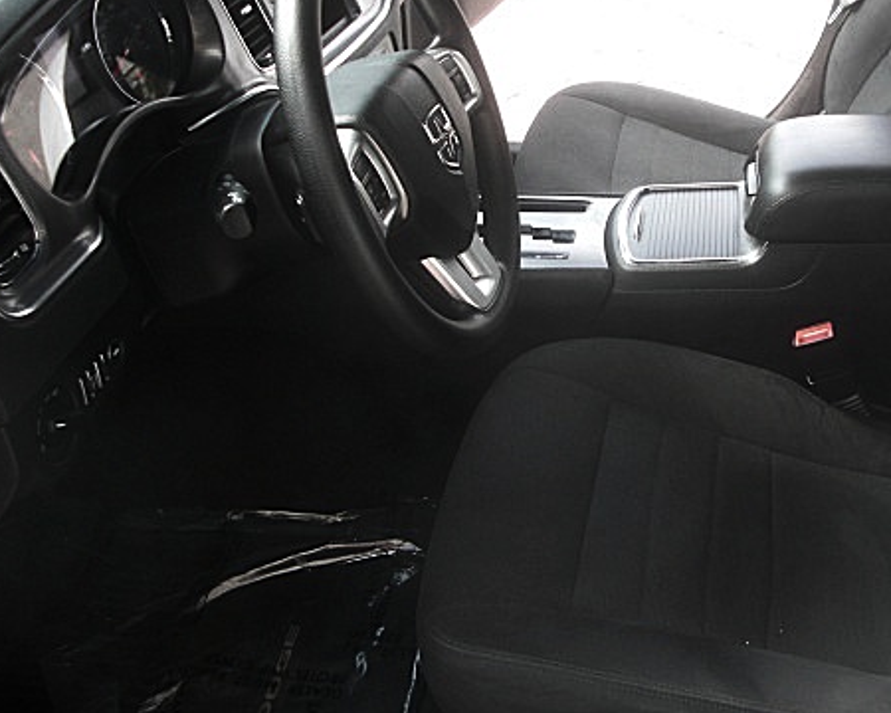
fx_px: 1319
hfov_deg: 36.9
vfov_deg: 30.1
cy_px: 271
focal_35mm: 50
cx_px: 606
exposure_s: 1/125
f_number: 2.8
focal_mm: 6.3
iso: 100
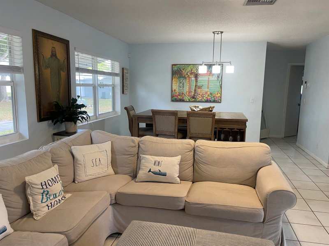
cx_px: 164
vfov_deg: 54.9
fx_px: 238
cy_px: 123
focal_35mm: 25
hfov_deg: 69.4
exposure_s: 1/60
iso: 80
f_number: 1.6
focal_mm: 5.1
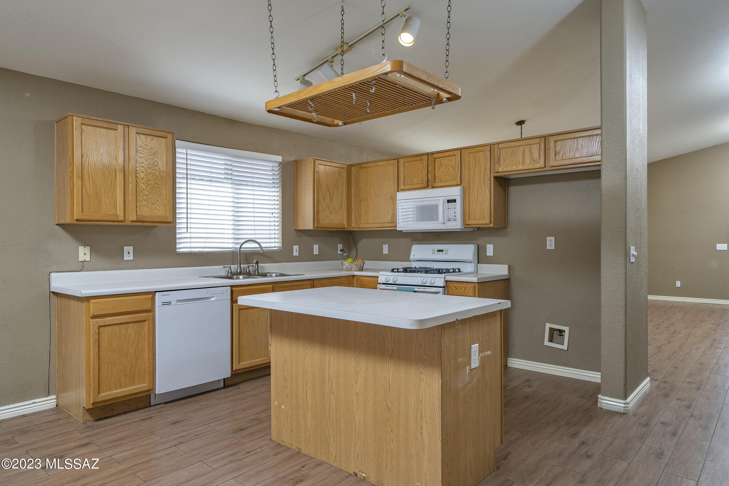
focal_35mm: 22
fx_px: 445
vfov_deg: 57.2
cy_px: 243
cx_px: 364
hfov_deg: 78.6
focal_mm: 22
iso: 200
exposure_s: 1/60
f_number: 7.1
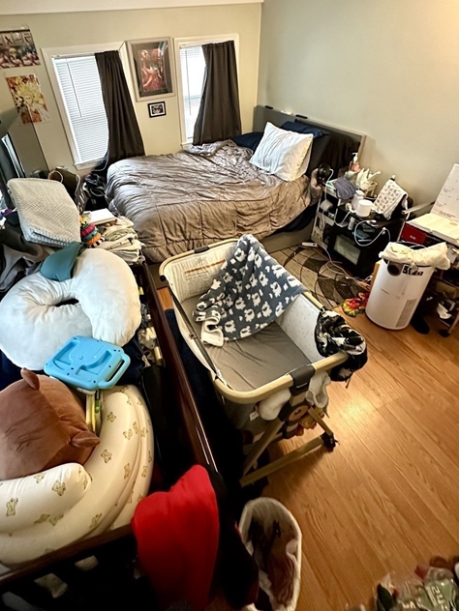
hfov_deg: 74.1
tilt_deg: -33.3
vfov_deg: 89.8
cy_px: 244
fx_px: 301
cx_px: 190
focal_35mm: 17
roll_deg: +4.8
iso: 1250
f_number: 2.2
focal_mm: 2.22
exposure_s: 1/60
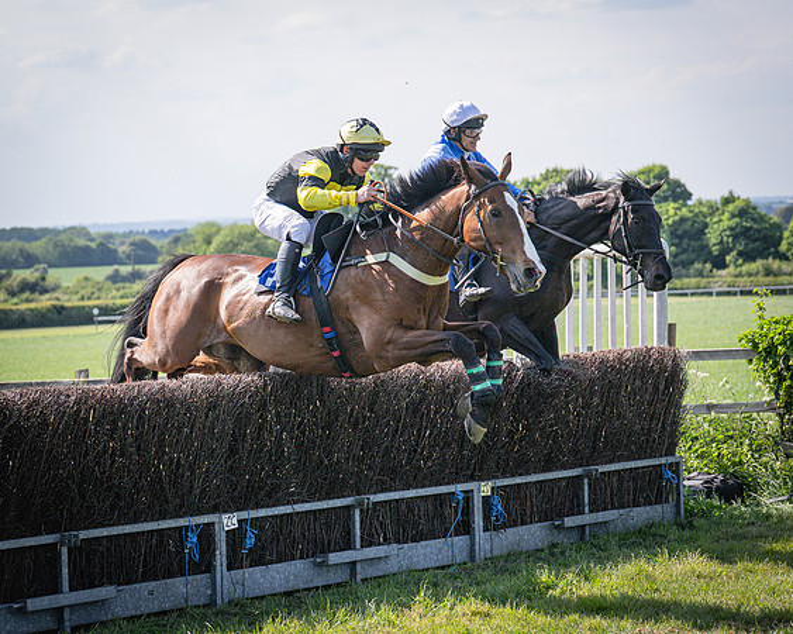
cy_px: 312
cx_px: 392
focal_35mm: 109
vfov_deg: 14.1
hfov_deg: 17.6
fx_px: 2565
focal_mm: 70
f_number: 4
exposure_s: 1/3200
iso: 400
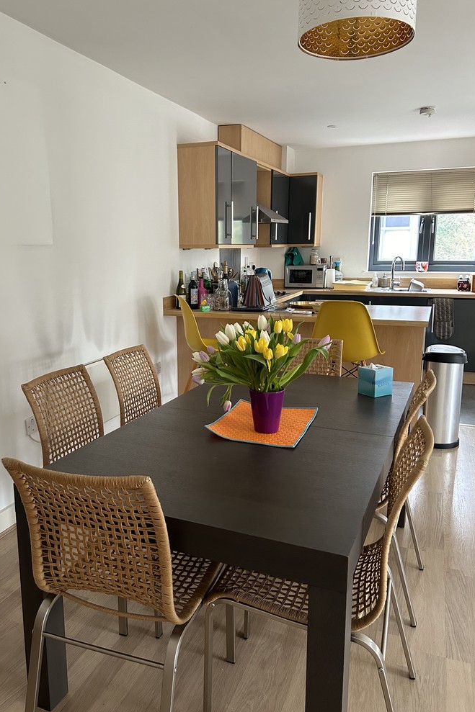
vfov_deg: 65.5
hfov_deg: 46.2
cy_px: 356
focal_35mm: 28
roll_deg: +1.0
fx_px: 554
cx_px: 201
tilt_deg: -11.5
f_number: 1.5
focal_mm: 5.7
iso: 250
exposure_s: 1/60
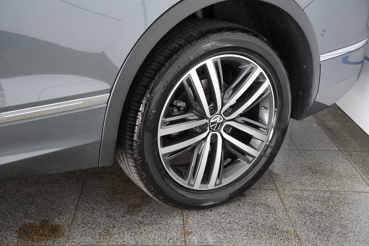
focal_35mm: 48
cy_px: 123
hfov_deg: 41.1
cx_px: 184
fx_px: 492
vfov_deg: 28.1
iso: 1000
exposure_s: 1/160
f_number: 4
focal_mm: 32
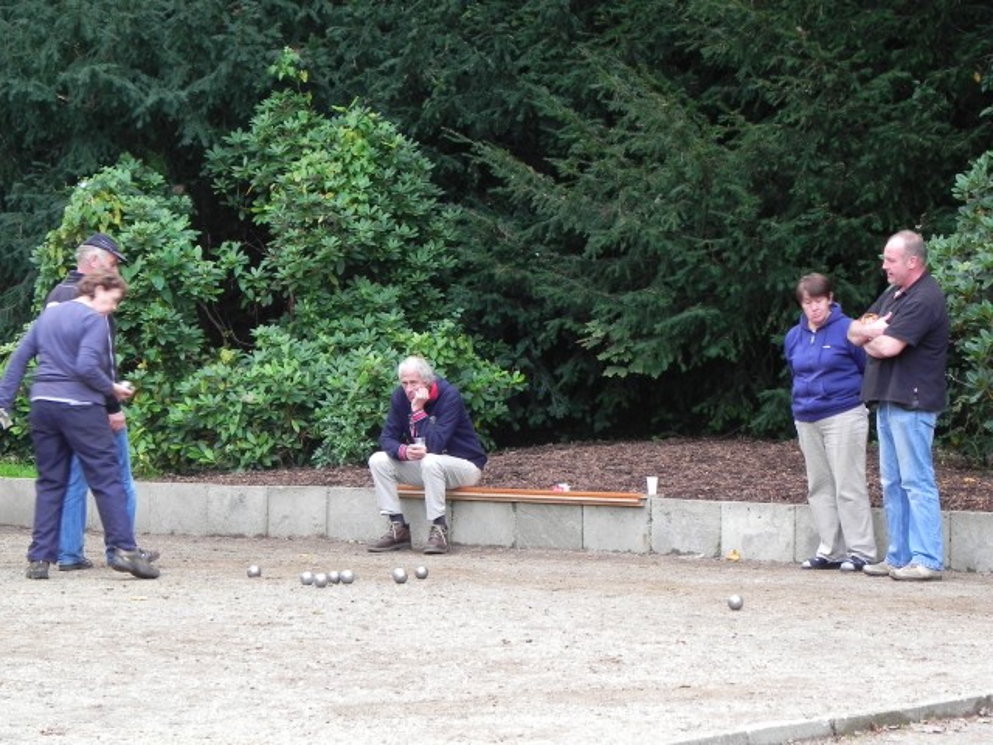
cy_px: 372
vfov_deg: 11.5
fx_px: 3701
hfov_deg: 15.3
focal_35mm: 129
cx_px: 496
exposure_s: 1/35.1
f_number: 4.5
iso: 160
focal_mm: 23
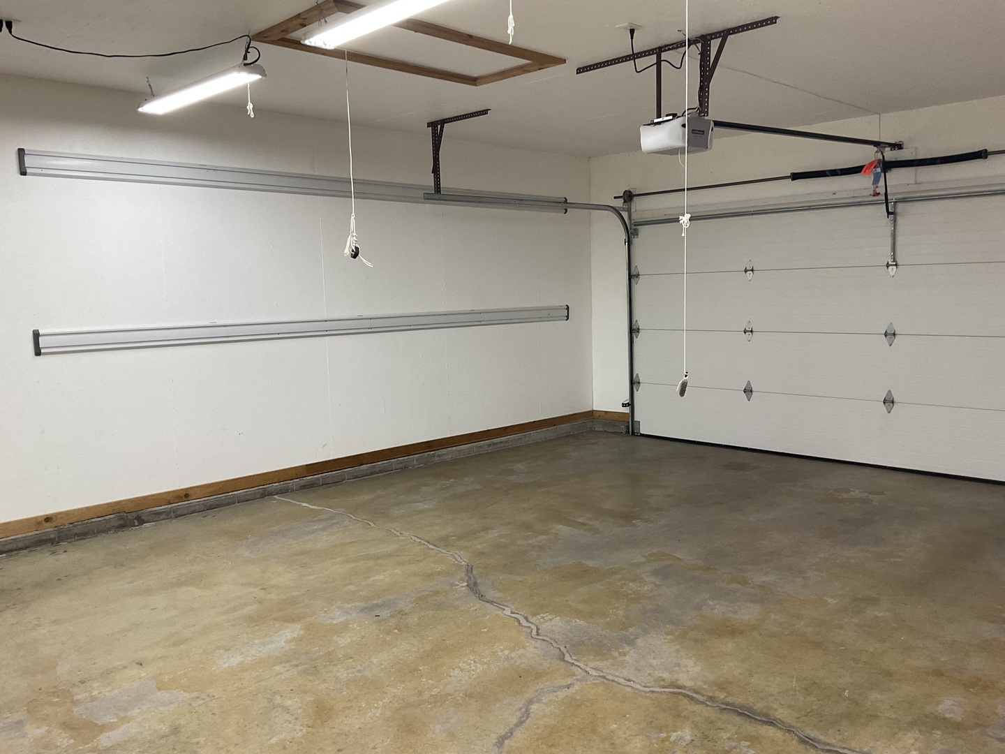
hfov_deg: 61.7
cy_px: 377
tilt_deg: -5.6
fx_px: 842
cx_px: 502
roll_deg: +1.0
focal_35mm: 29
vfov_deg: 48.2
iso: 64
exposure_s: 1/60
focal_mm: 3
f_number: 1.8
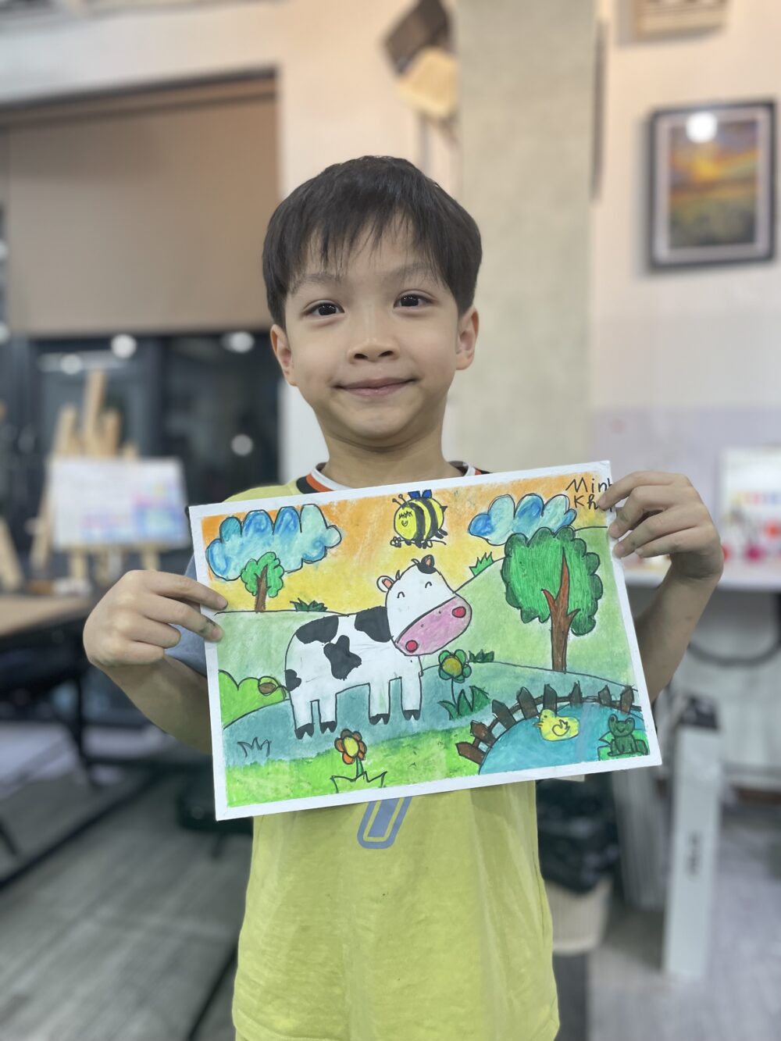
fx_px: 782
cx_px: 390
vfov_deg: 67.3
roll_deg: +0.3
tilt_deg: -3.1
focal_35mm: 26
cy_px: 520
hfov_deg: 53.1
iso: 125
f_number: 1.6
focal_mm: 4.2
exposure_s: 1/100
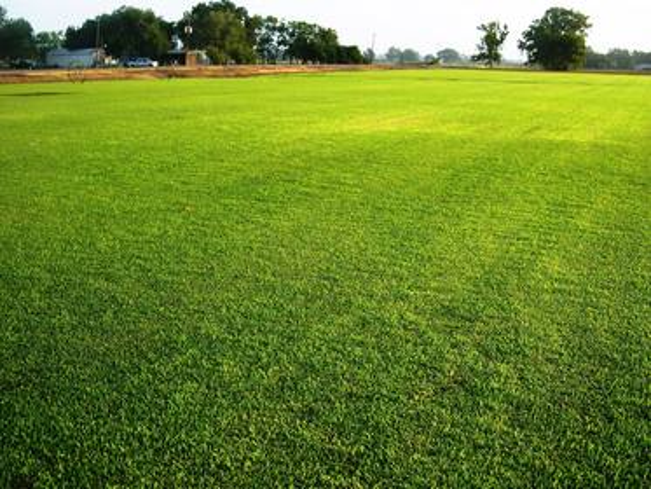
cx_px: 326
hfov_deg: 49.0
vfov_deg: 37.7
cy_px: 244
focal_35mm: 38
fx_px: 715
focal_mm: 8
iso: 100
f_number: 2.8
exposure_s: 1/182
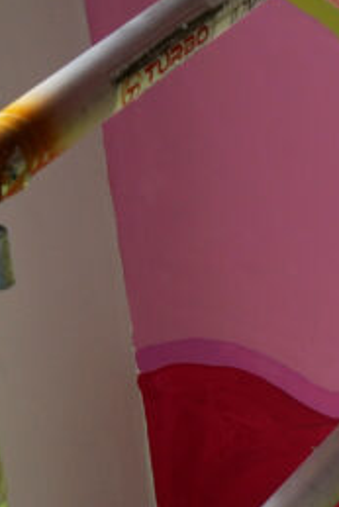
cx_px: 894
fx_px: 2624
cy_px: 567
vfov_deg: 10.9
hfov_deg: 6.9
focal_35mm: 186
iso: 640
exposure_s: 1/60
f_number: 8
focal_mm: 47
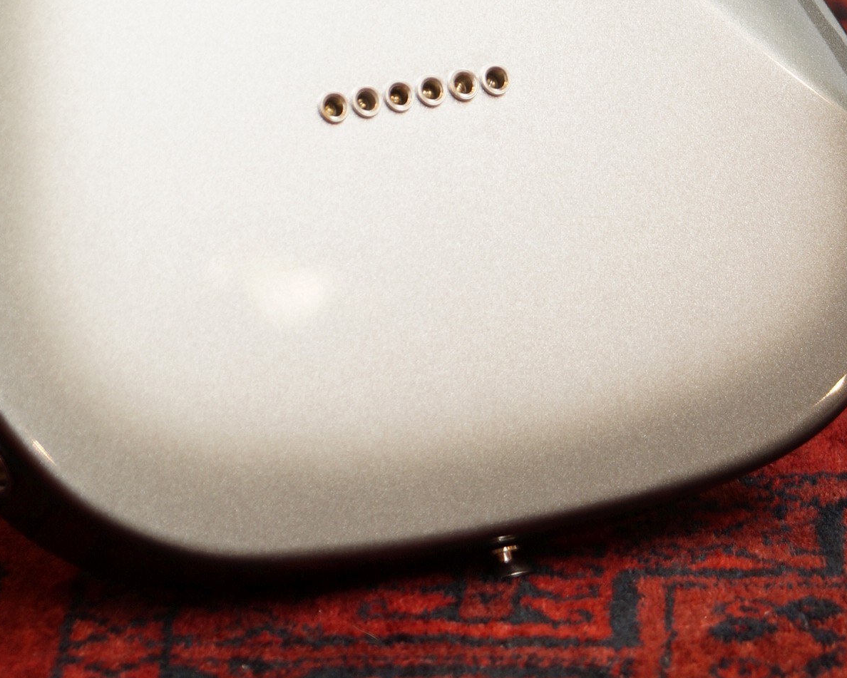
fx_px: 6095
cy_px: -224
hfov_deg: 7.9
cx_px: 289
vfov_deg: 6.3
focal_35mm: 243
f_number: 5.6
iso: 100
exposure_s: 1/10
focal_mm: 75
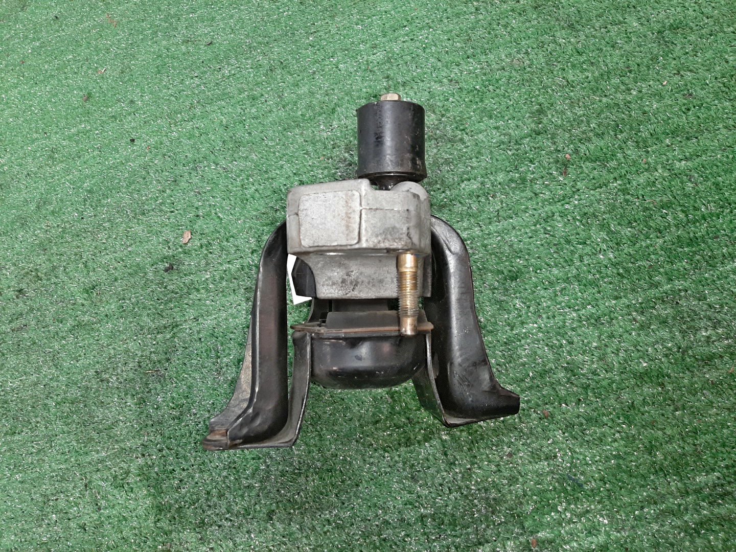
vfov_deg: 53.1
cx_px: 368
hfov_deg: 67.3
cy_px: 276
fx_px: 553
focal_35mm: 26
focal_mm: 3.93
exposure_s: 1/50
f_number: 1.7
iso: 181
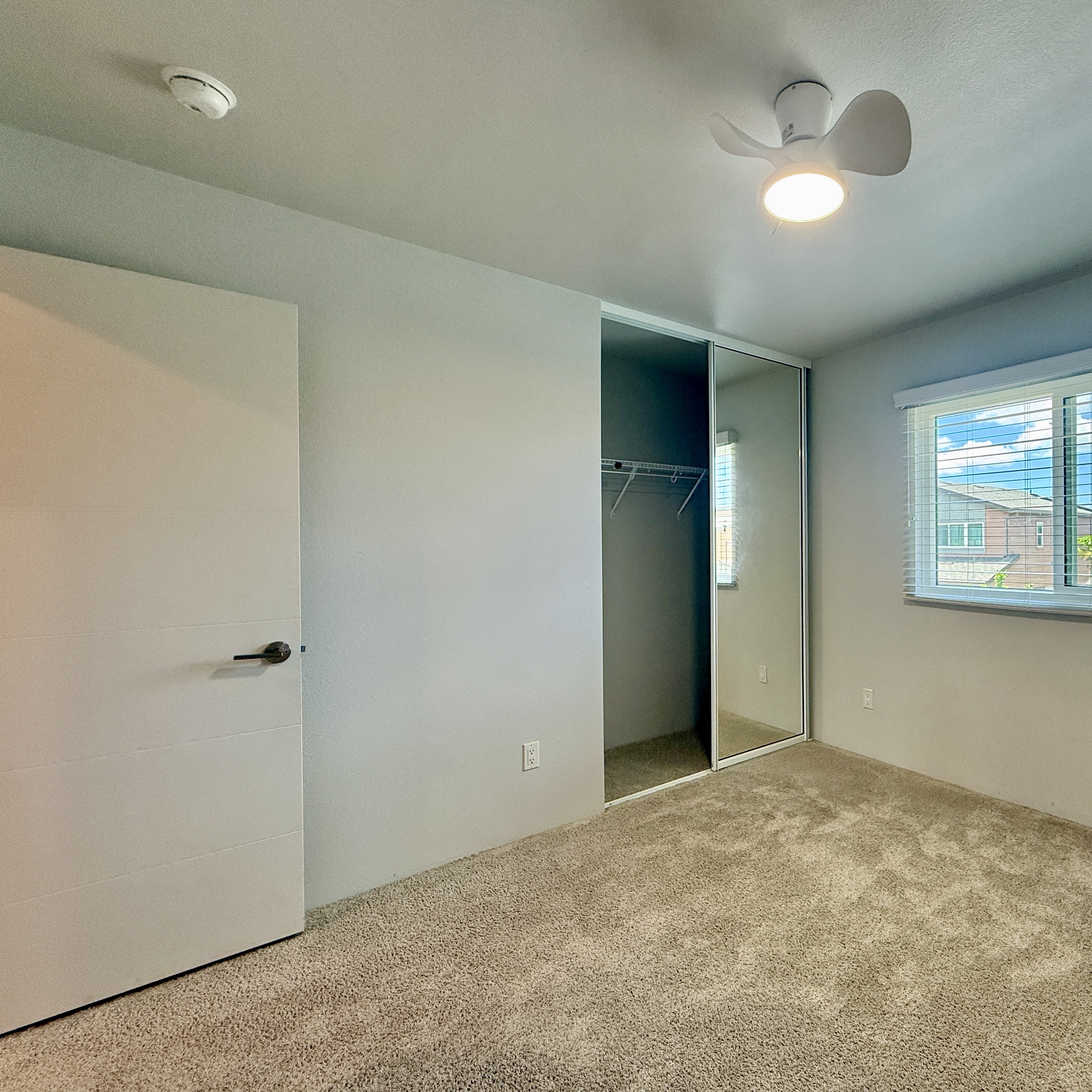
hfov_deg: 81.0
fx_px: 607
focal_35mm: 17
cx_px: 734
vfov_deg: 84.0
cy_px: 545
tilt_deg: -0.4
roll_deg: +0.1
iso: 125
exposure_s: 1/120
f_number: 2.2
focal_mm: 2.22
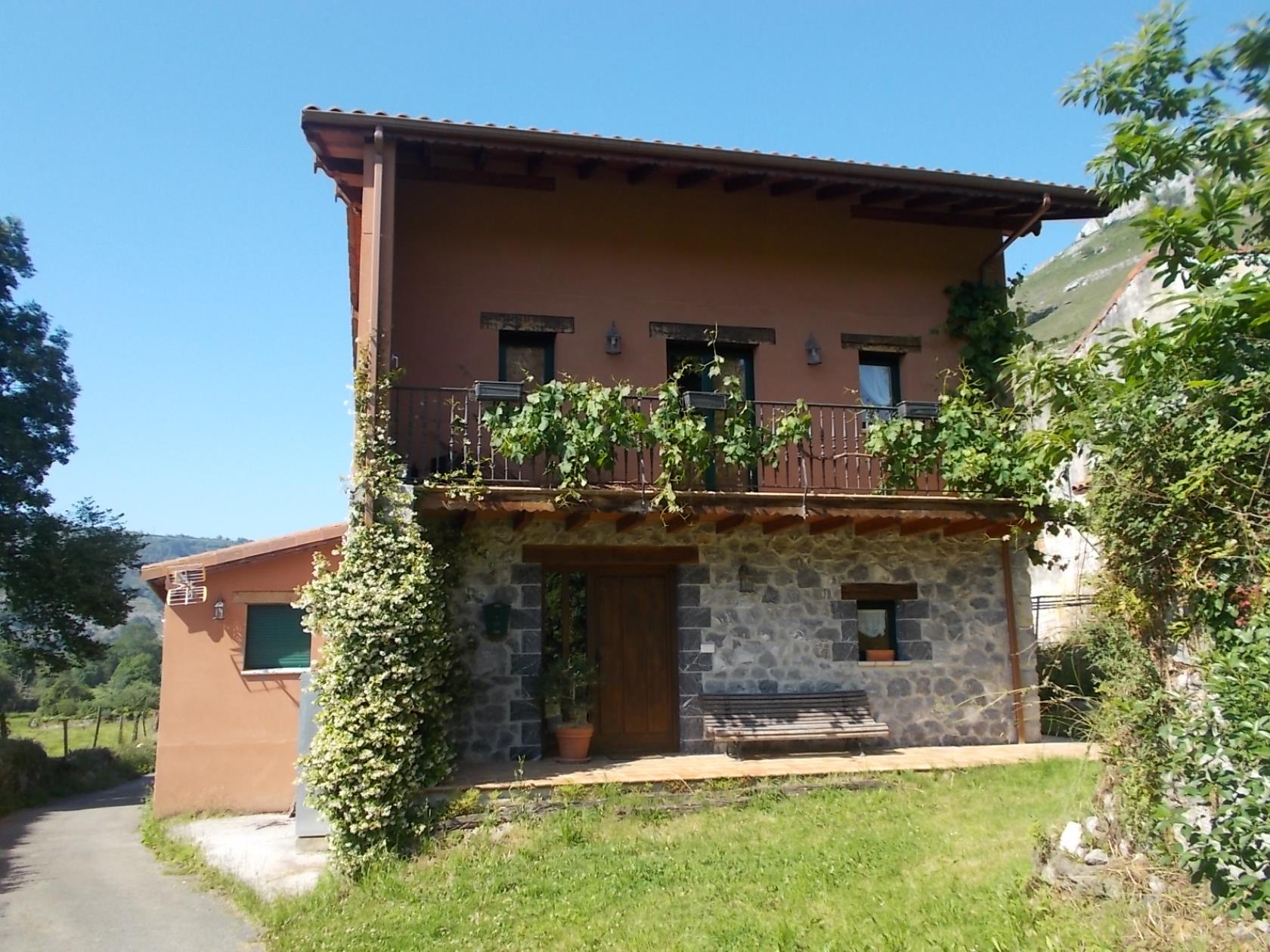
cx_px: 635
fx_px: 1101
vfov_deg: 46.8
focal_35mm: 30
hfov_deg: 60.0
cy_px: 476
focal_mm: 5.3
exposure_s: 1/400
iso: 80
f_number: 3.4
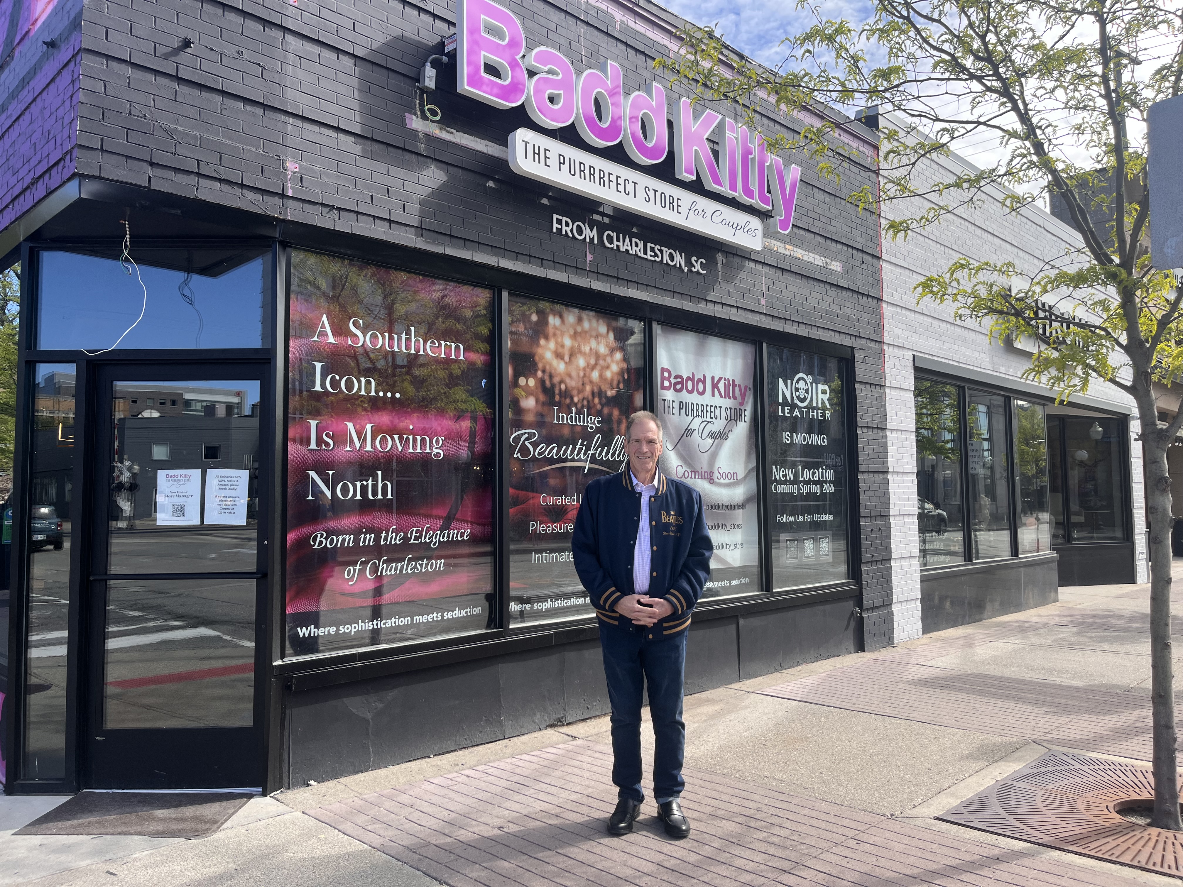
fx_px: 889
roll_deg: +0.8
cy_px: 444
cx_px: 592
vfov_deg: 53.1
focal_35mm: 26
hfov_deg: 67.3
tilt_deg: +3.4
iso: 50
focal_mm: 5.1
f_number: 1.6
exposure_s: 1/1372
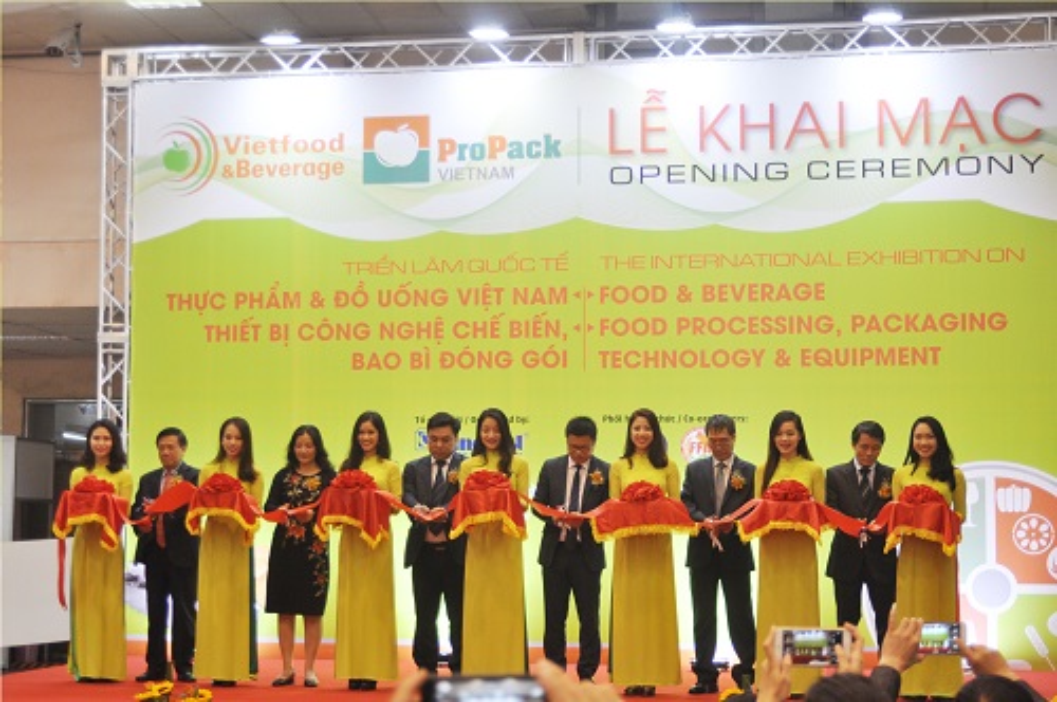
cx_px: 528
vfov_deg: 10.1
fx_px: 3959
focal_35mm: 135
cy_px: 351
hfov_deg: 15.2
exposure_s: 1/80
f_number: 4.5
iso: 500
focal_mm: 90
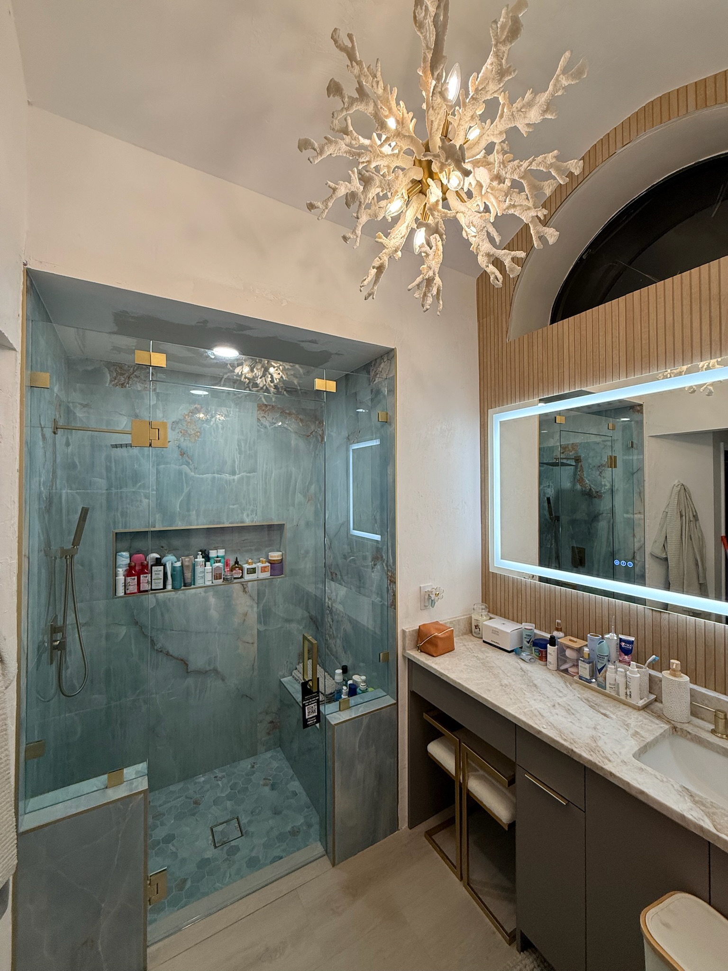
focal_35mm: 14
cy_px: 486
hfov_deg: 85.7
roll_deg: -0.2
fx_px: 393
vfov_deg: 102.1
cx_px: 364
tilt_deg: +1.5
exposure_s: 1/120
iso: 125
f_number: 2.2
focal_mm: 2.22
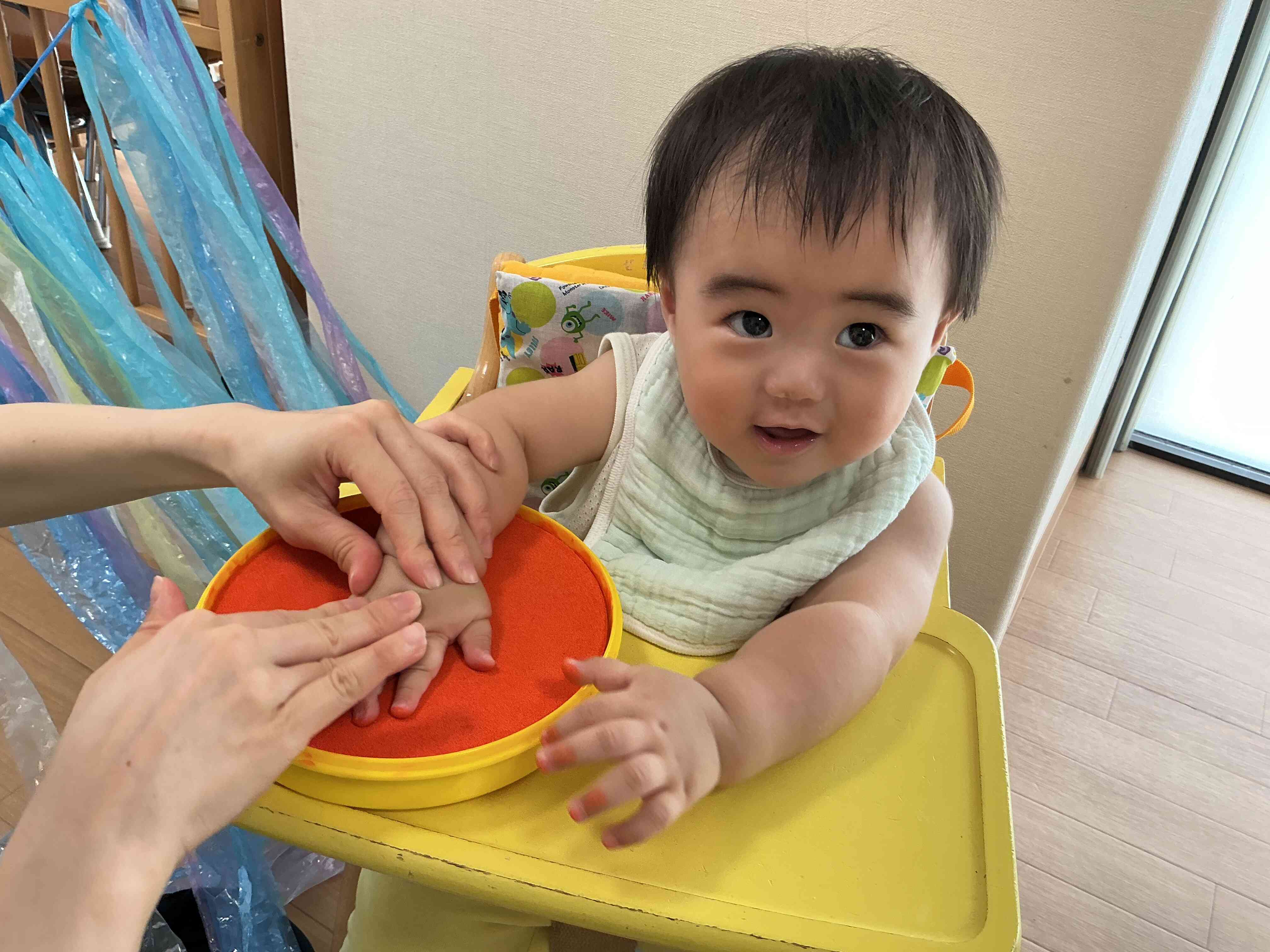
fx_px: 1064
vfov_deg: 48.2
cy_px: 476
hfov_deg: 61.7
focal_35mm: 29
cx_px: 635
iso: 50
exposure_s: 1/120
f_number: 1.8
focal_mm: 3
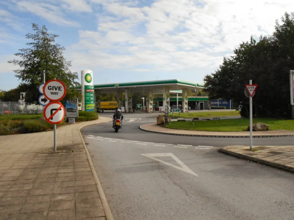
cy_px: 110
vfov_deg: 44.2
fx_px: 272
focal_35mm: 32
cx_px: 147
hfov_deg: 56.8
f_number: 9
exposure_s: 1/640
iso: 400
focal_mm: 5.8
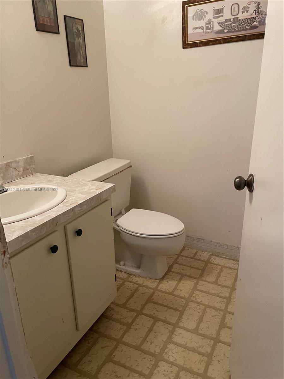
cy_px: 190
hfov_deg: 53.1
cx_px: 142
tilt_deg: -17.6
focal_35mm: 26
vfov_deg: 67.3
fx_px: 284
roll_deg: +2.9
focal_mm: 4.2
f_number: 1.6
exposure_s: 1/60
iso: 500
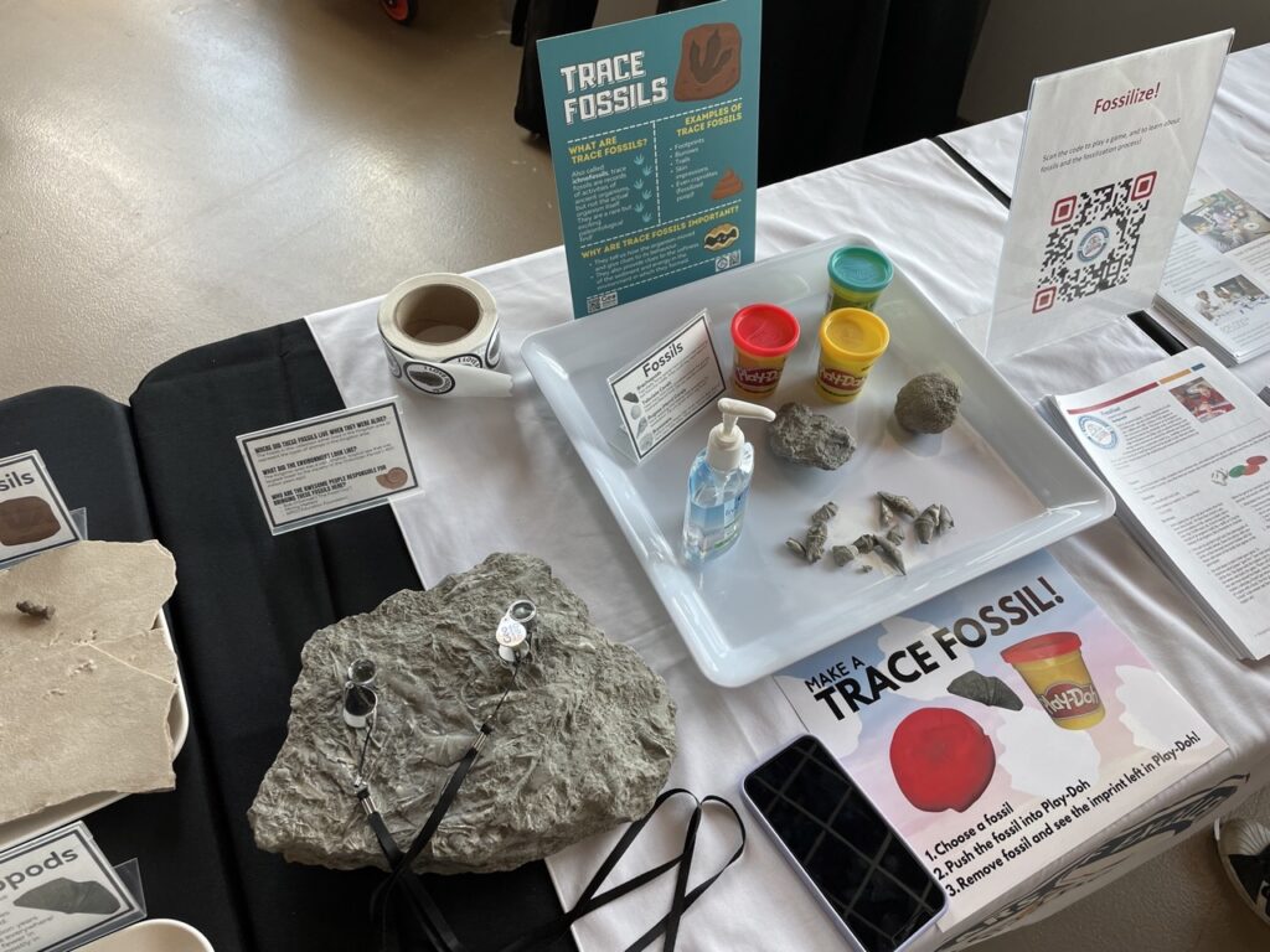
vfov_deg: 53.1
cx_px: 635
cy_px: 476
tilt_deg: -52.7
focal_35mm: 26
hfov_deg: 67.3
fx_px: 954
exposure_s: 1/121
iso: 50
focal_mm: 4.2
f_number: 1.6
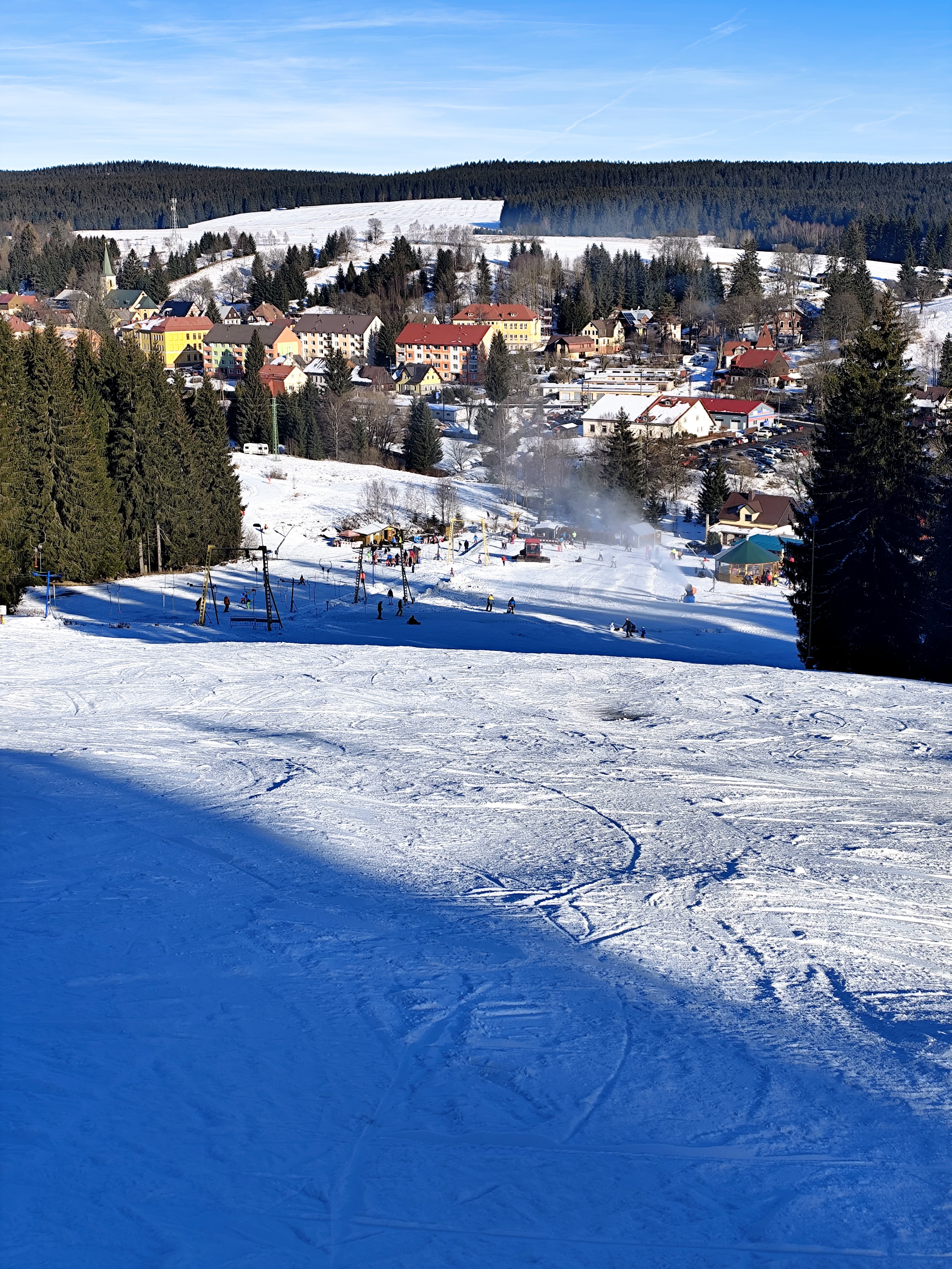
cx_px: 476
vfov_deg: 41.2
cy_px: 634
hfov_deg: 31.5
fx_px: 1687
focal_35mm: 46
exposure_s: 1/954
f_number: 1.65
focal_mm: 6.14
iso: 50
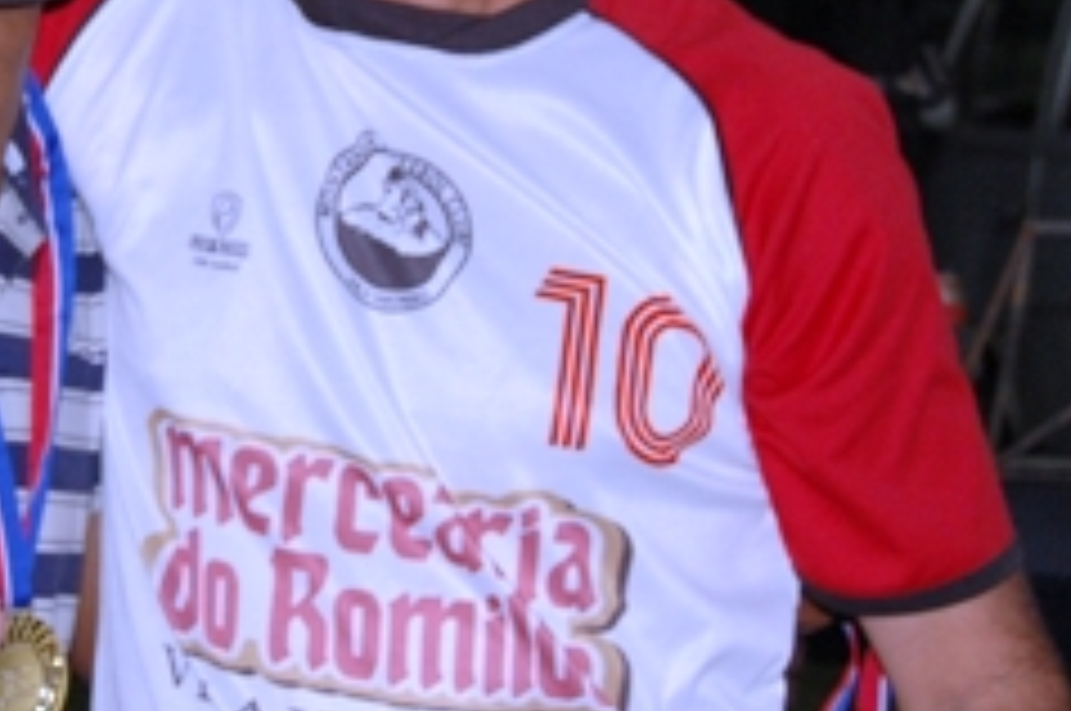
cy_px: 182
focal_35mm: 144
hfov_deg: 14.2
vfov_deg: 9.5
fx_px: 4278
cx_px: 158
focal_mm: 38
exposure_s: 1/60
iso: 400
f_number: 4.8
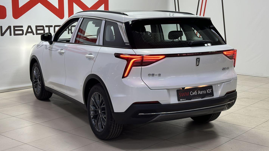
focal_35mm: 53
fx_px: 378
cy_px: 72
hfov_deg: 39.2
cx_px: 133
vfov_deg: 22.6
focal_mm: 6.86
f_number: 1.78
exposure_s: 1/100
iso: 80
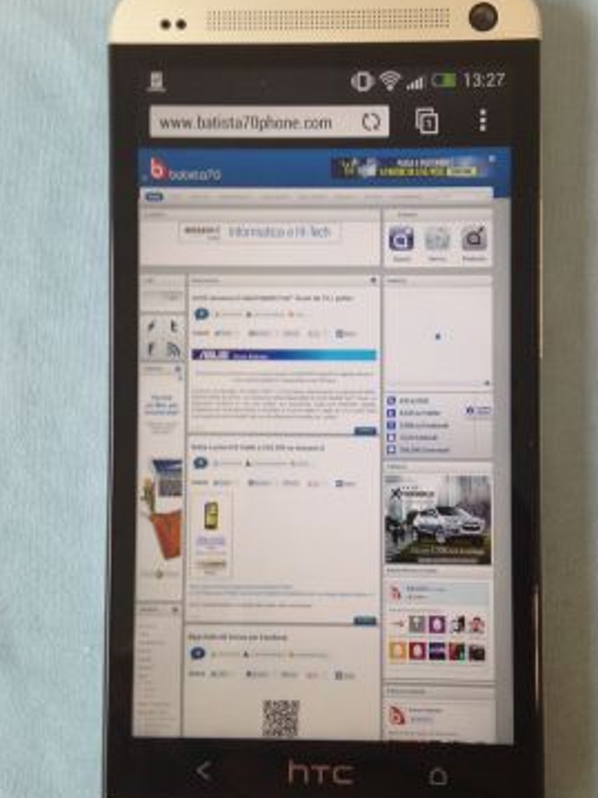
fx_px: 1060
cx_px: 355
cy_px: 367
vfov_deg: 41.2
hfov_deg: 31.4
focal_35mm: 46
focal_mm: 4.13
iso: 64
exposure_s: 1/40
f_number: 2.4
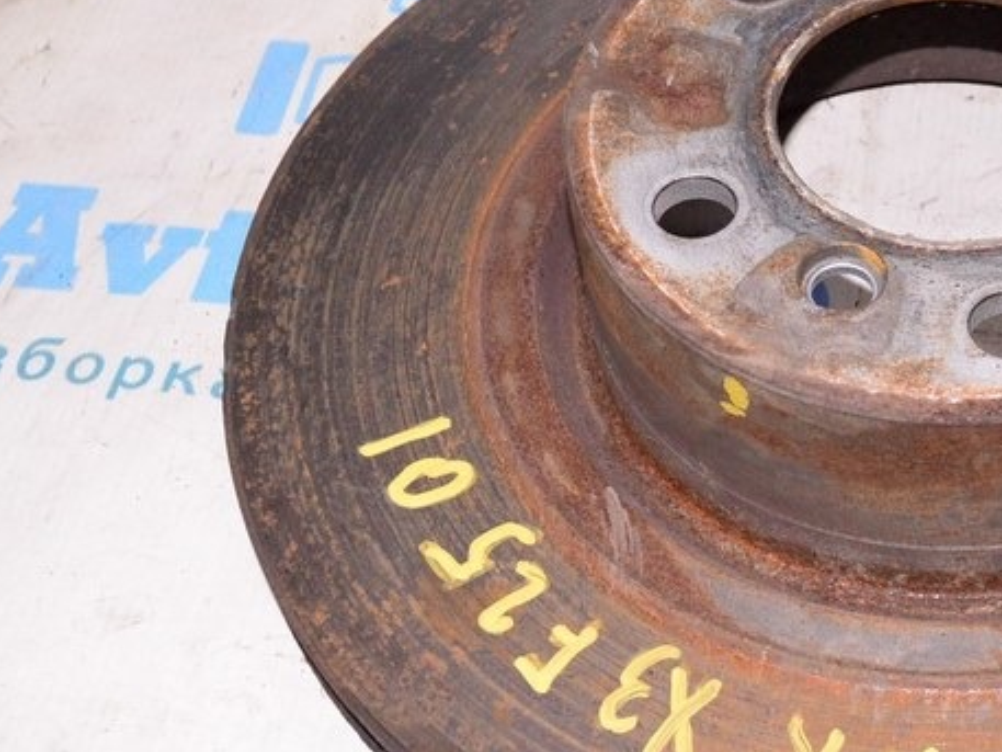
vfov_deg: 20.7
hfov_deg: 26.4
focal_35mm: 71
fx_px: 2056
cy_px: 378
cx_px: 912
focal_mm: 22
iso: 1600
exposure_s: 1/200
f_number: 8
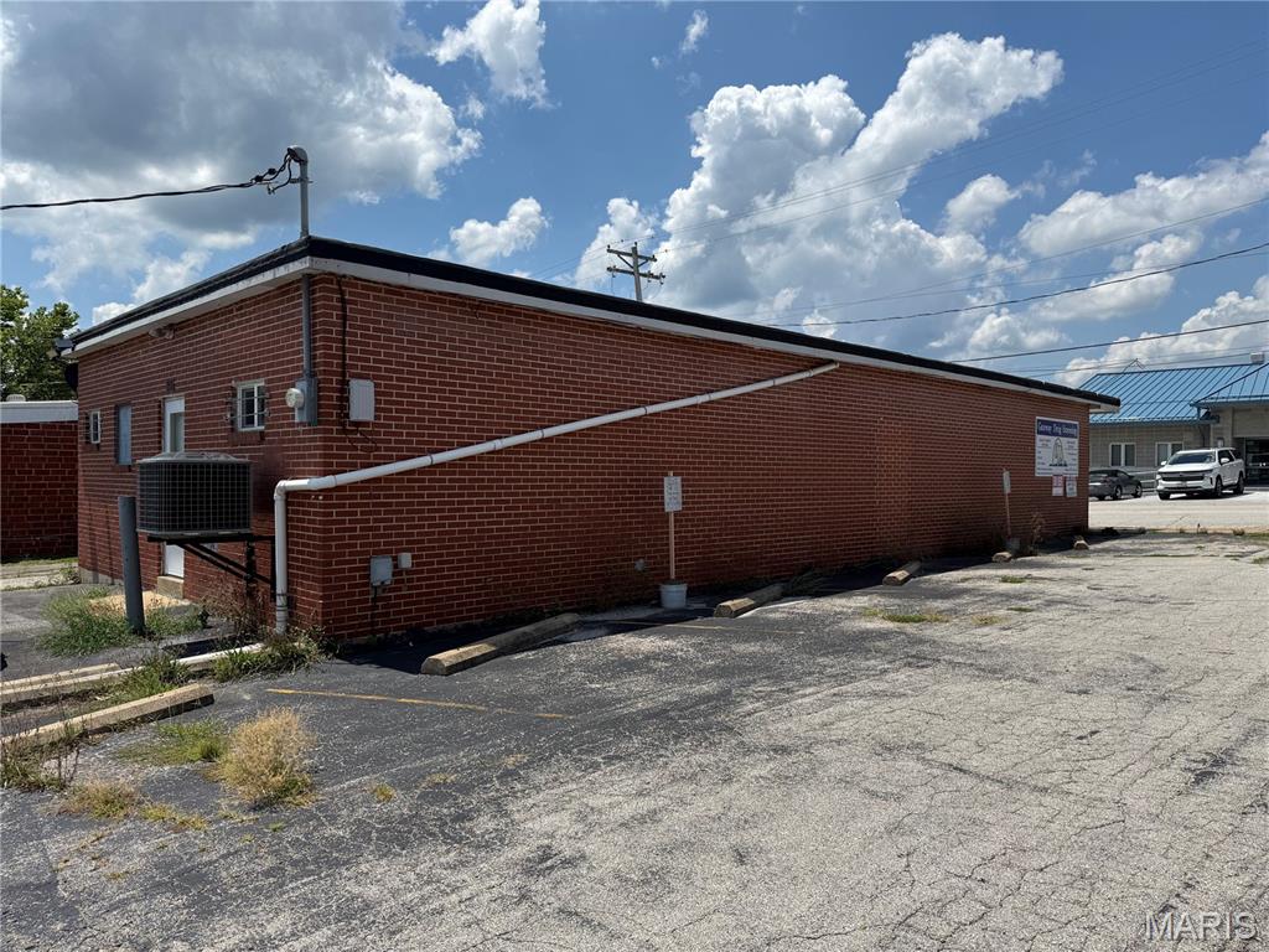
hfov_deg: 71.6
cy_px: 476
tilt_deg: +0.5
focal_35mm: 24
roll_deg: -0.4
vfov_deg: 56.8
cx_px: 634
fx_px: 880
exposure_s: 1/7353
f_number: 1.78
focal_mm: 6.76
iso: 80
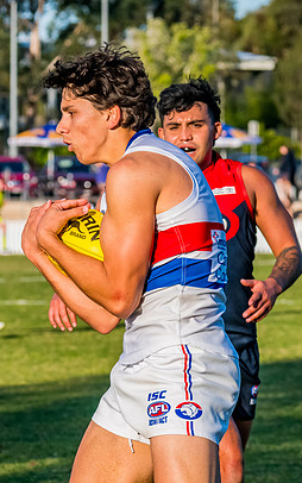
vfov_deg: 5.8
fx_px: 4764
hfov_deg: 3.6
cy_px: 177
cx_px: 132
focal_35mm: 362
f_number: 10
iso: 800
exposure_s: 1/1600
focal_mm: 170
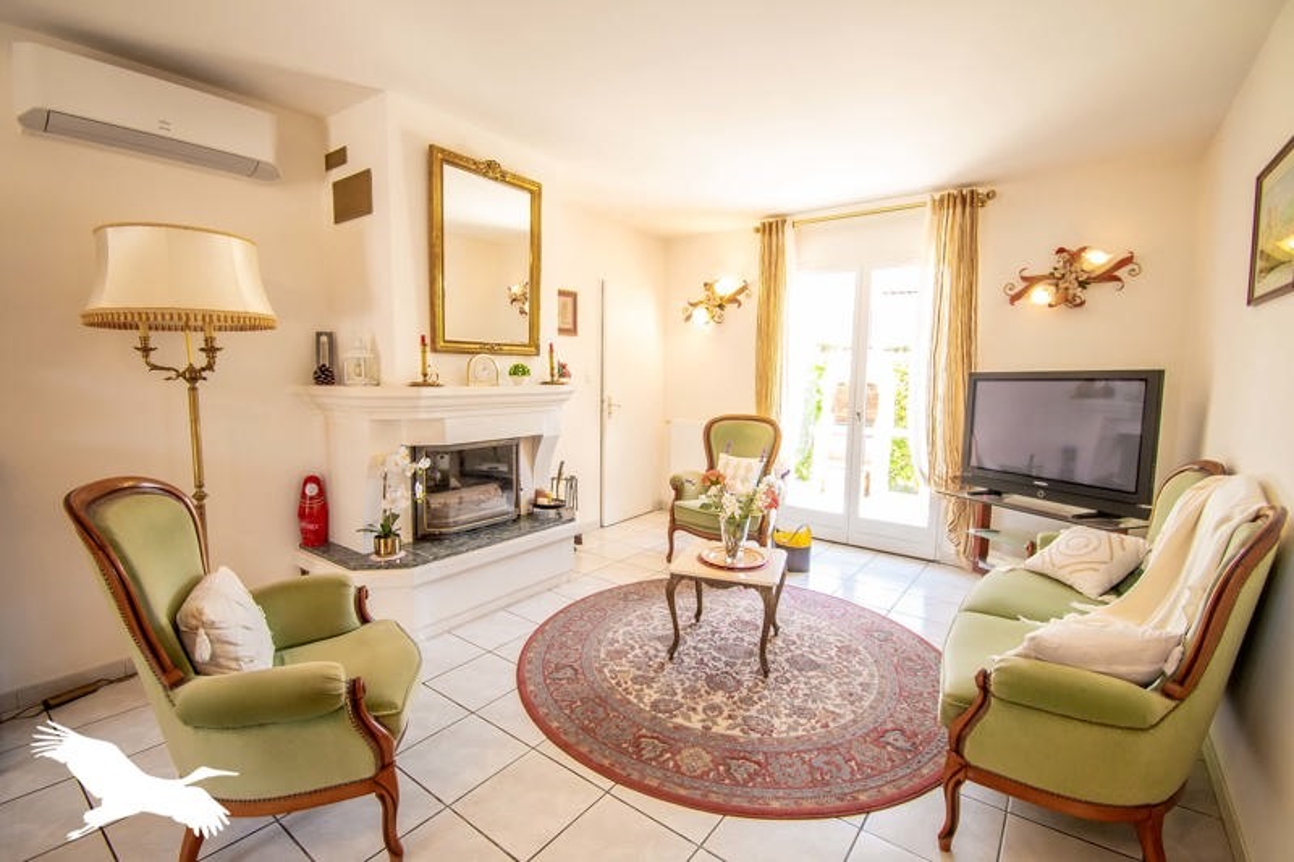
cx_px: 647
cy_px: 431
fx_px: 539
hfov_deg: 100.4
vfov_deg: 77.3
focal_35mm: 15
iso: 1000
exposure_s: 1/80
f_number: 5
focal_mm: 10
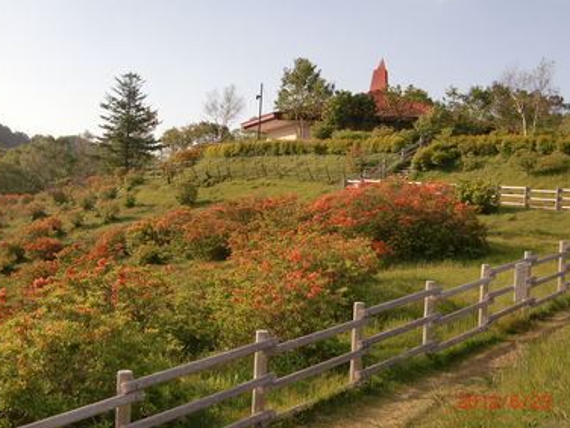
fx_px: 807
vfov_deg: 29.7
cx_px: 285
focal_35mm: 49
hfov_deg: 38.9
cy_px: 220
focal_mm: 8.2
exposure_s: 1/640
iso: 64
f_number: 3.3
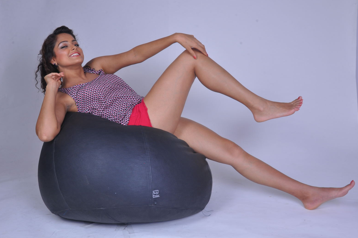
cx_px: 182
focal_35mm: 39
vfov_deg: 34.5
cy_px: 116
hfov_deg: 50.1
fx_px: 383
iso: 200
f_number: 18
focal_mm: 25
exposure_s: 1/160
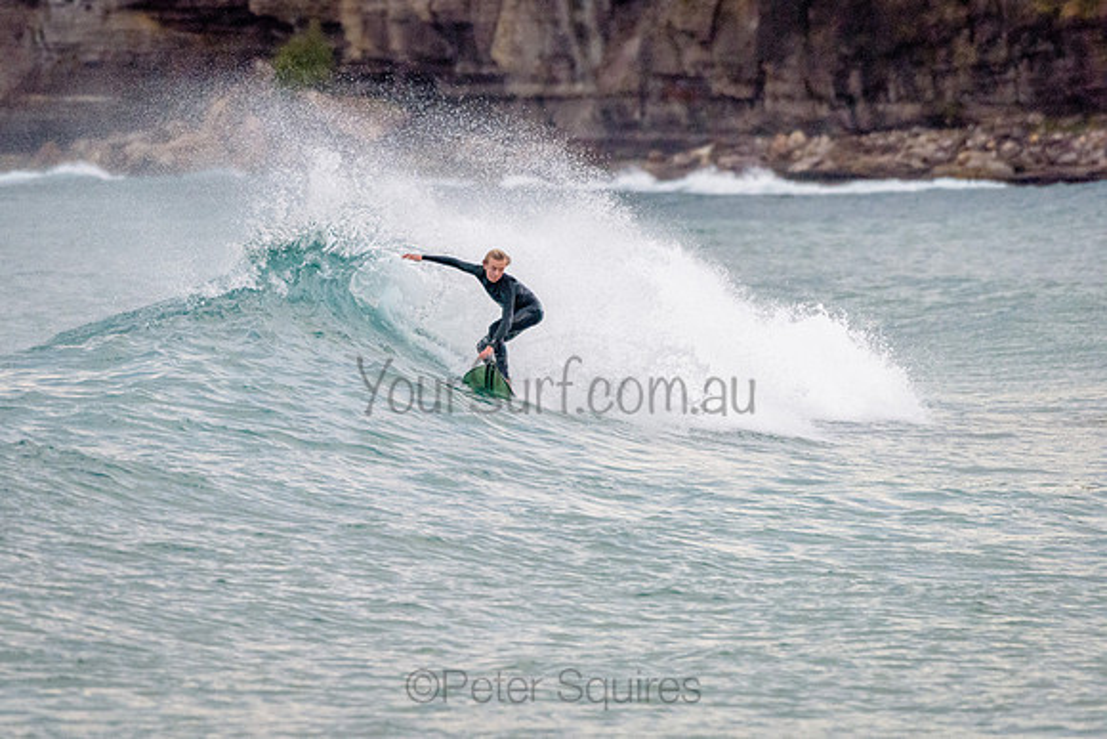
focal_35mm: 416
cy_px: 360
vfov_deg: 3.3
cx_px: 430
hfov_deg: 5.0
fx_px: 12796
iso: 2500
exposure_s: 1/2000
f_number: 5.6
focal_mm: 340
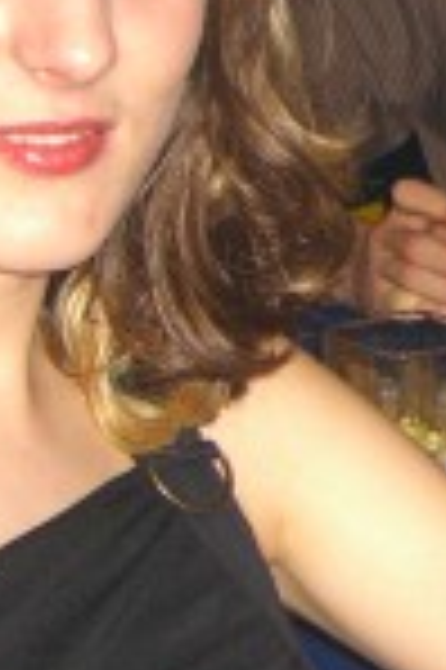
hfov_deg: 8.3
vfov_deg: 12.8
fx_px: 2961
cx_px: 788
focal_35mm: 159
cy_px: 85
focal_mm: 7.9
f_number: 2.8
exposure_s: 1/60
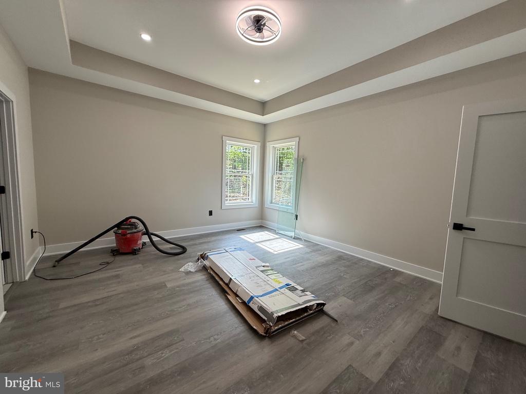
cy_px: 197
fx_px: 213
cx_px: 263
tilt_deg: -6.0
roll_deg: -2.5
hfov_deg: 102.1
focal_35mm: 14
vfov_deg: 85.7
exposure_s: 1/161
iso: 64
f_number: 2.2
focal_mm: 2.22
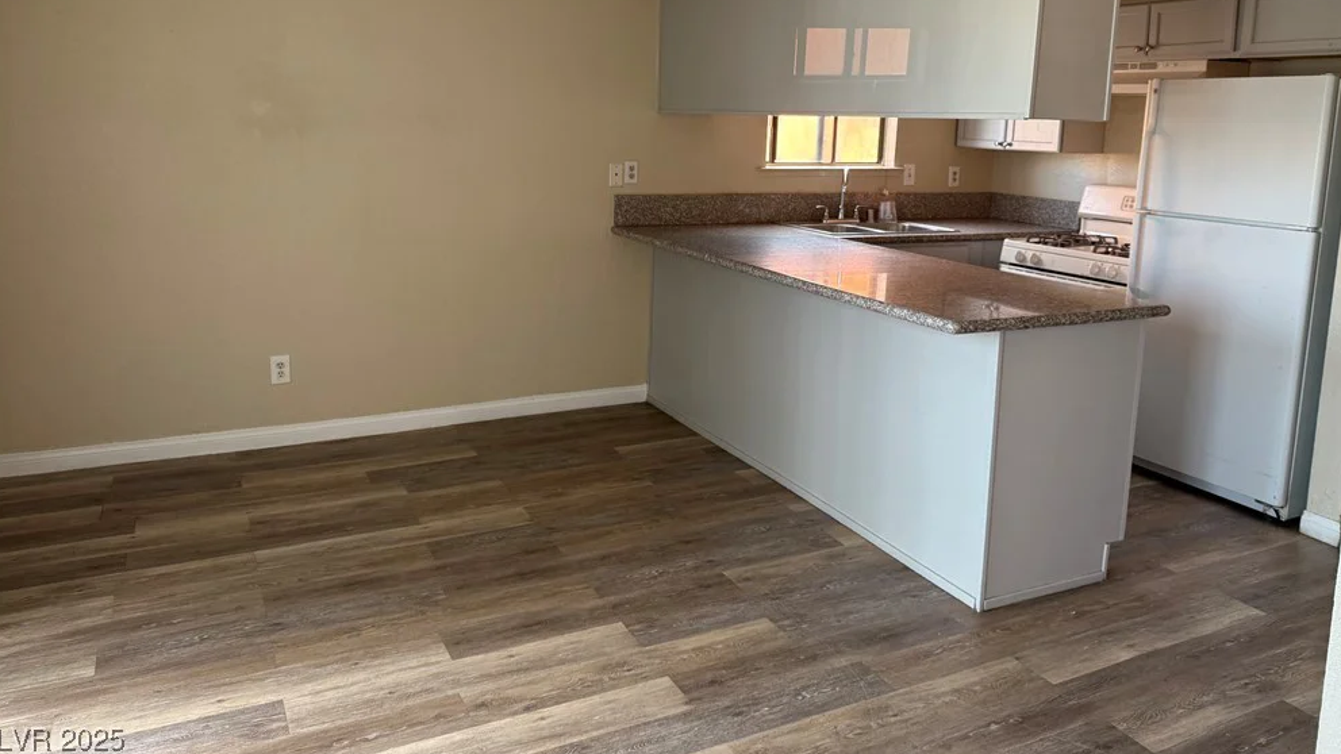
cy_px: 250
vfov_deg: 42.3
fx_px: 960
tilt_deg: -7.9
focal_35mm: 27
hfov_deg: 69.9
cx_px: 679
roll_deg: -1.4
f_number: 1.78
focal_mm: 6.76
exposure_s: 1/98
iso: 200
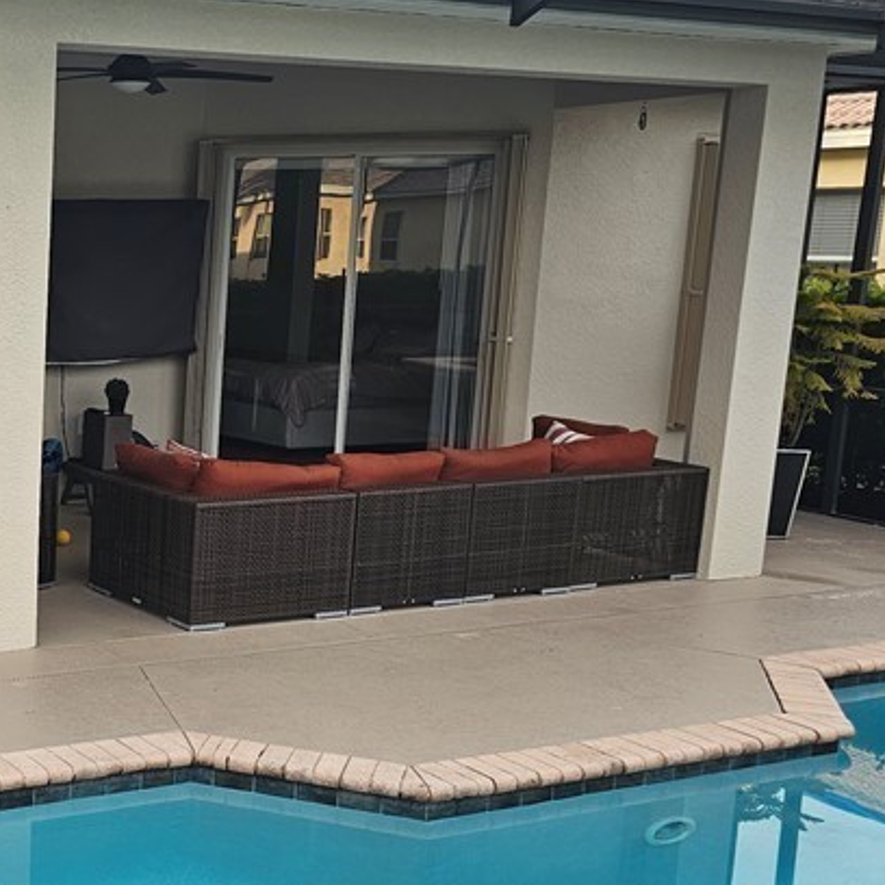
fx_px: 1475
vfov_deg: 33.3
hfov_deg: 29.9
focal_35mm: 51
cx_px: -95
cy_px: 518
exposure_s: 1/180
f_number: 1.7
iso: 32
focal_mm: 6.3
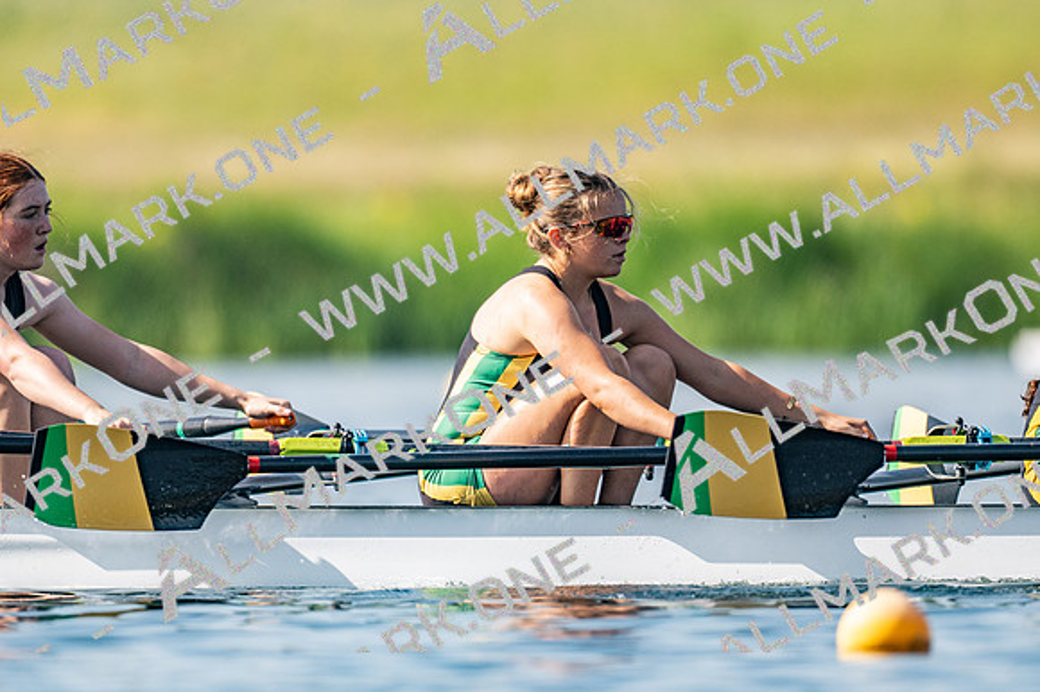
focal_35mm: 900
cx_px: 520
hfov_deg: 2.3
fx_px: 25984
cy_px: 346
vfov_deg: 1.5
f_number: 4
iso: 180
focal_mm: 600
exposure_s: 1/2500
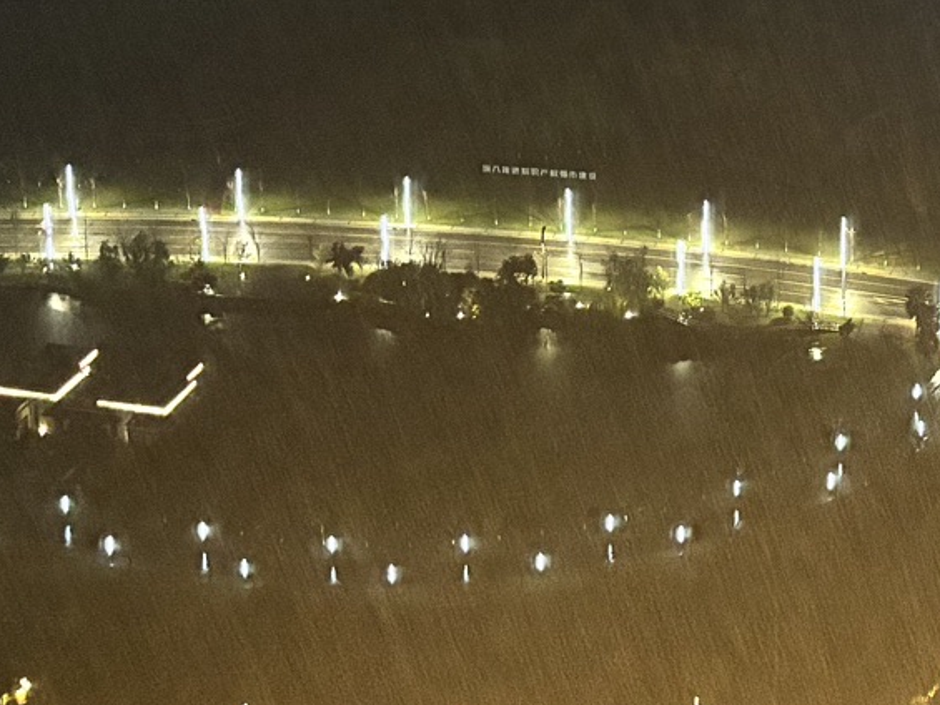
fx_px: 2499
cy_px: -150
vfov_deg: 15.5
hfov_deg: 20.0
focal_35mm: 92
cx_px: 1121
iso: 640
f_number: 1.6
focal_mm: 5.96
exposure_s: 1/31
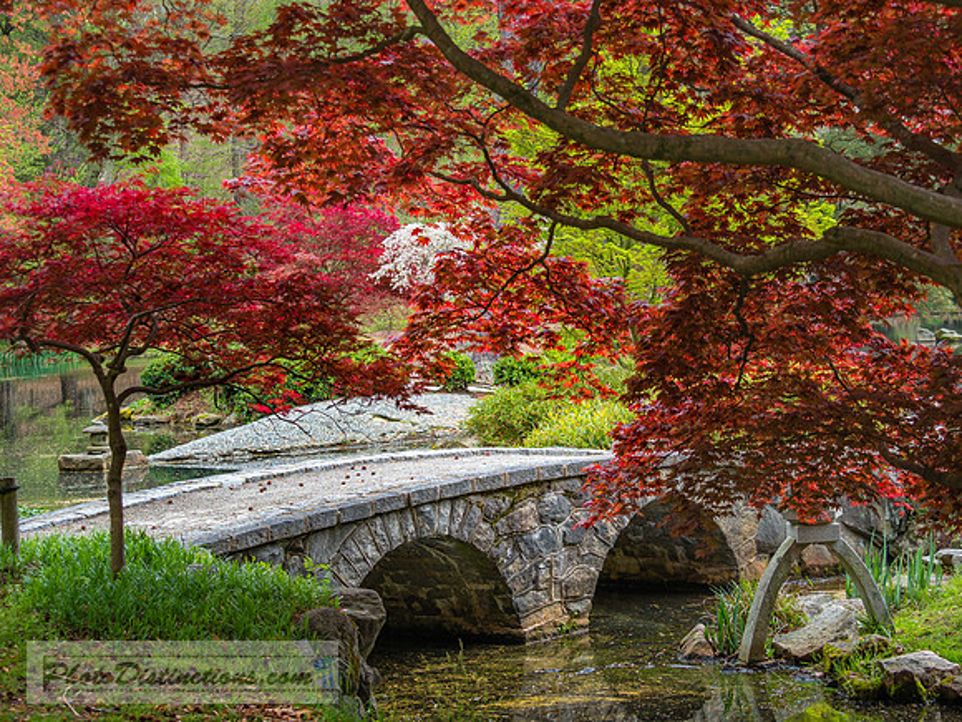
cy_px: 361
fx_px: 2240
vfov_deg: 18.3
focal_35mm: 81
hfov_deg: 24.2
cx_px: 481
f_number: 2.8
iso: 200
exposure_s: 1/400
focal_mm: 40
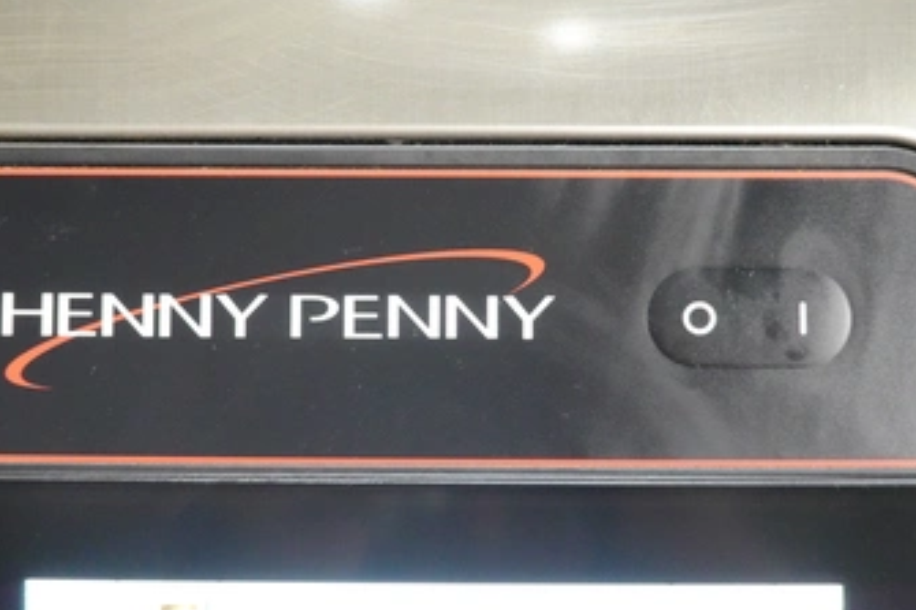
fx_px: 1246
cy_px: 291
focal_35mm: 49
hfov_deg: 40.3
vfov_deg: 27.5
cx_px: 435
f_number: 4
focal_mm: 15.28
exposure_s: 1/50
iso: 2500
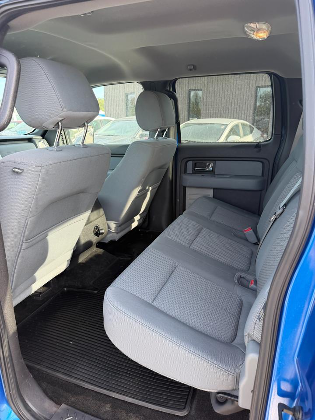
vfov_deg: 71.6
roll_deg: -2.1
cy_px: 210
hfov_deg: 56.8
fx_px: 291
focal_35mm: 24
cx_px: 158
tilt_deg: -19.2
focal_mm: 6.76
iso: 80
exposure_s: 1/172
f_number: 1.78
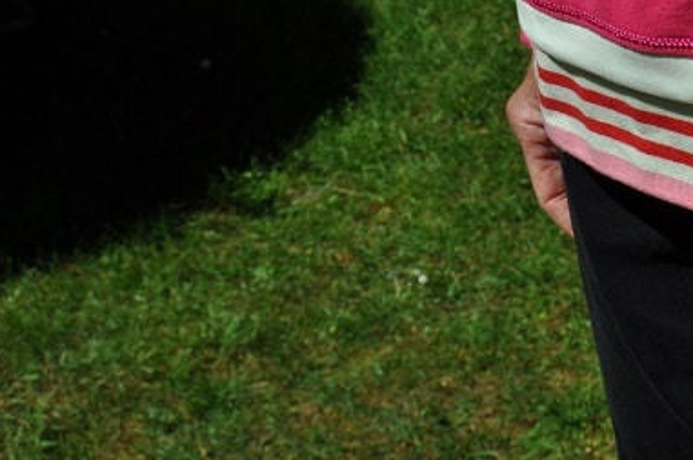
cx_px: 702
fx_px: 2057
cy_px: -17
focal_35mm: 107
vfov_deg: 12.6
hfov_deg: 18.6
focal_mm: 34
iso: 200
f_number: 11
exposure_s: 1/500
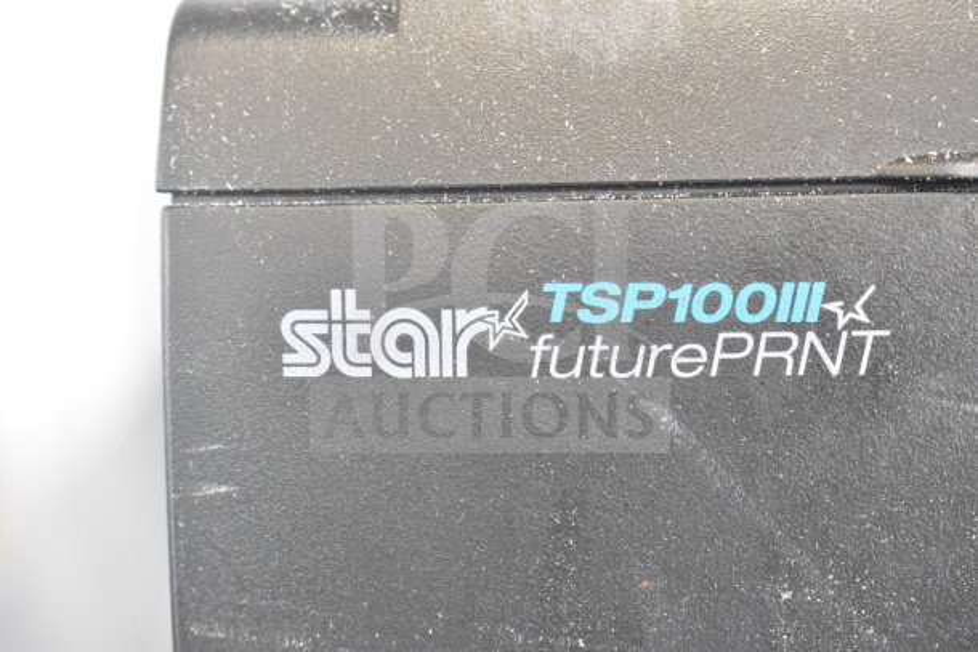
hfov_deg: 29.9
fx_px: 1834
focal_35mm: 68
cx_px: 489
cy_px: 326
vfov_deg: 20.2
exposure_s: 1/80
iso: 5000
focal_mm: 45
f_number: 5
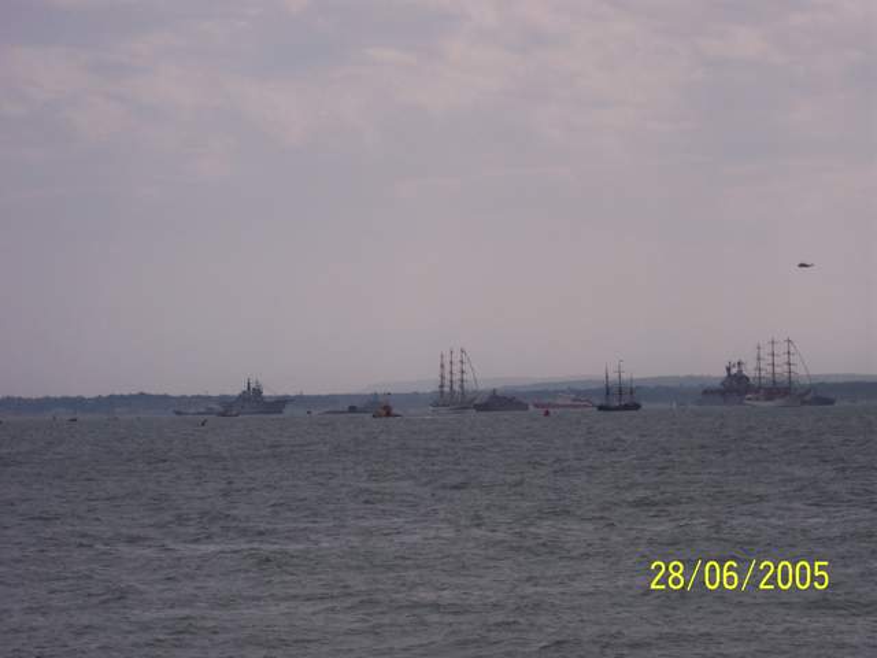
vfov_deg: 13.0
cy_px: 329
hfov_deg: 17.3
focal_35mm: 114
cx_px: 438
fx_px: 2888
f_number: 8
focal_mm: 24
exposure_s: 1/700
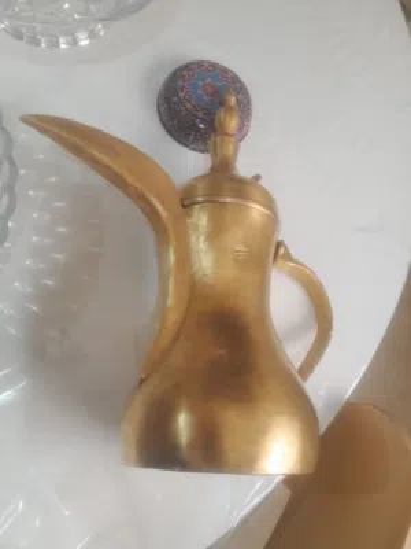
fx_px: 427
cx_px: 206
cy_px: 274
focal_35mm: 27
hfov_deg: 51.4
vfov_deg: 65.3
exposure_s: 1/50
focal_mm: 4
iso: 100
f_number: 1.8
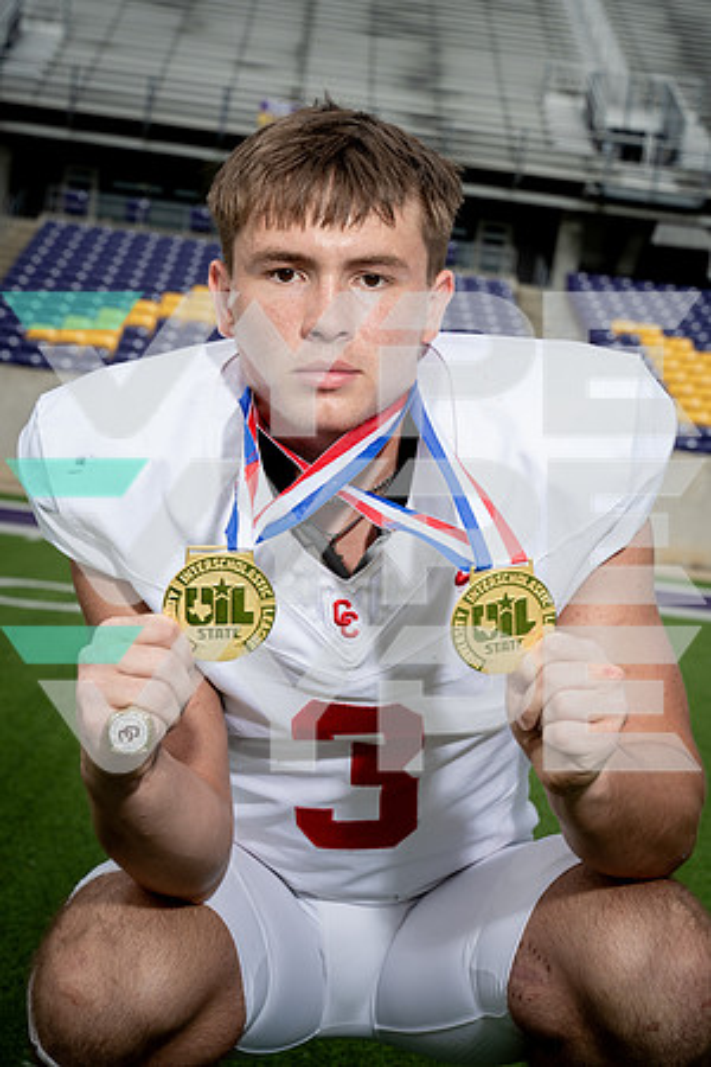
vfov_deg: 30.5
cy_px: 534
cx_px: 356
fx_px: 1955
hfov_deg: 20.6
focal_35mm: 66
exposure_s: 1/250
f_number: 8
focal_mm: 66
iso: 640
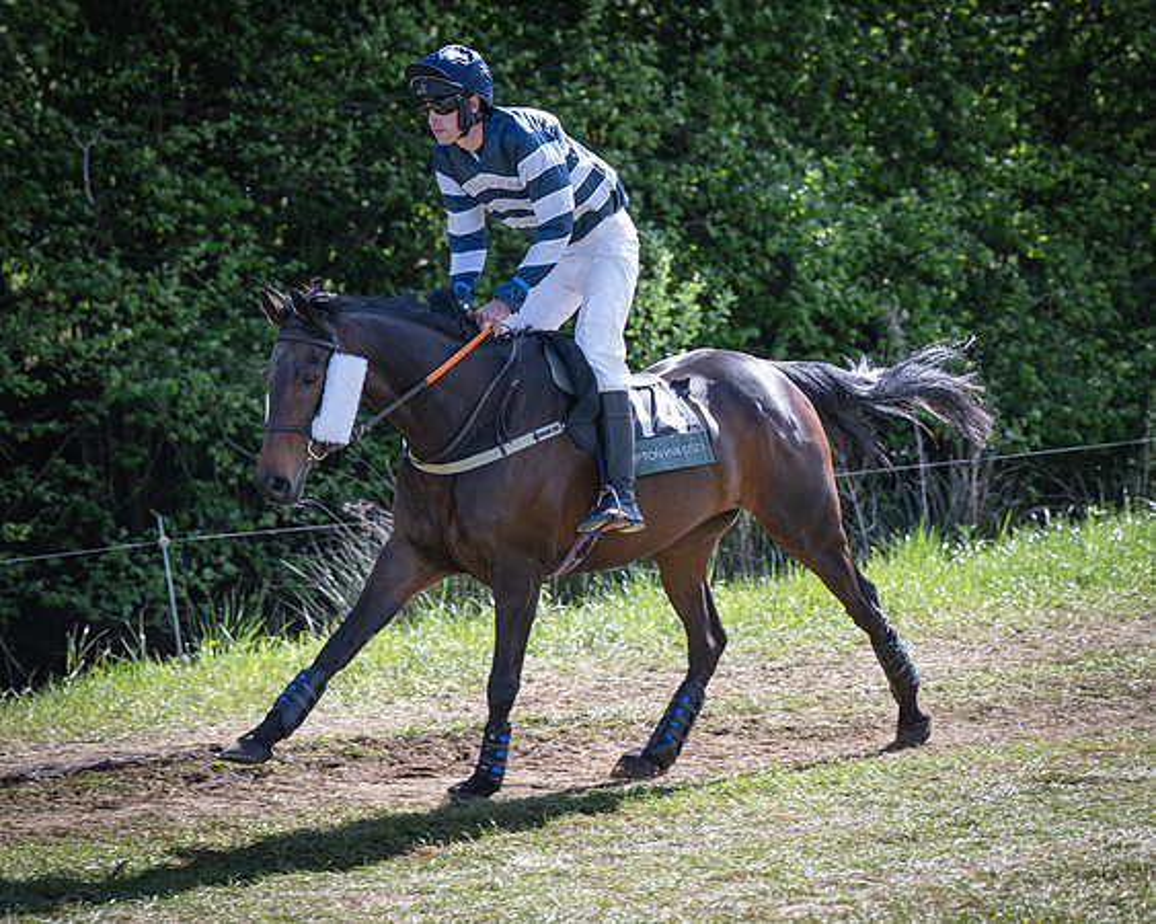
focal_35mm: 181
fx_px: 6179
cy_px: 382
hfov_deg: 10.7
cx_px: 616
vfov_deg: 8.5
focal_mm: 120
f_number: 4
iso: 400
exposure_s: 1/800
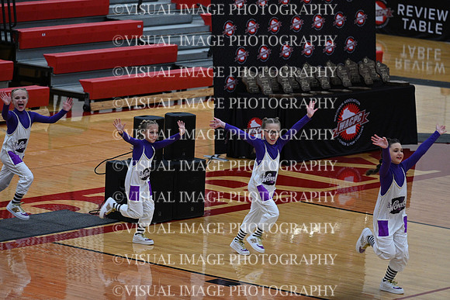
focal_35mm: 190
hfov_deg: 10.8
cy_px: 150
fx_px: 2375
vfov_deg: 7.2
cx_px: 225
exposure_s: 1/400
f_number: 4
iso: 4000
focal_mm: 190
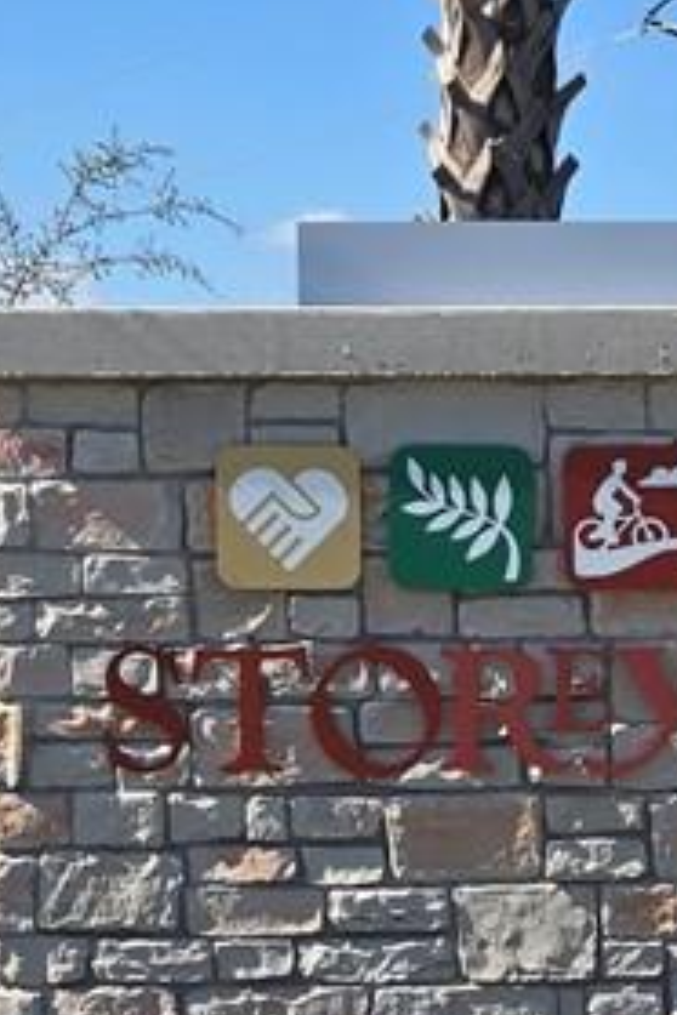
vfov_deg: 14.8
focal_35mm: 137
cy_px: 866
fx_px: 3864
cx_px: 732
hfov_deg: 9.9
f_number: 1.8
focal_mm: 5.4
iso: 25
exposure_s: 1/2346
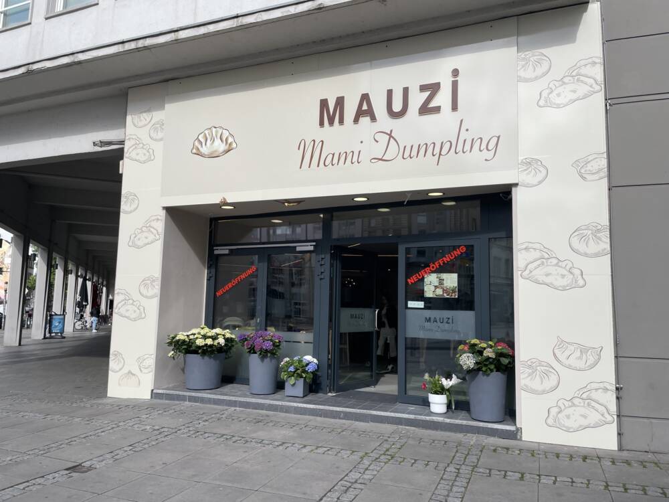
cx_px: 334
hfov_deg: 67.3
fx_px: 502
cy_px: 251
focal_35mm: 26
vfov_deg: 53.1
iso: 32
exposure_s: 1/3040
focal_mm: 4.2
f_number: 1.6
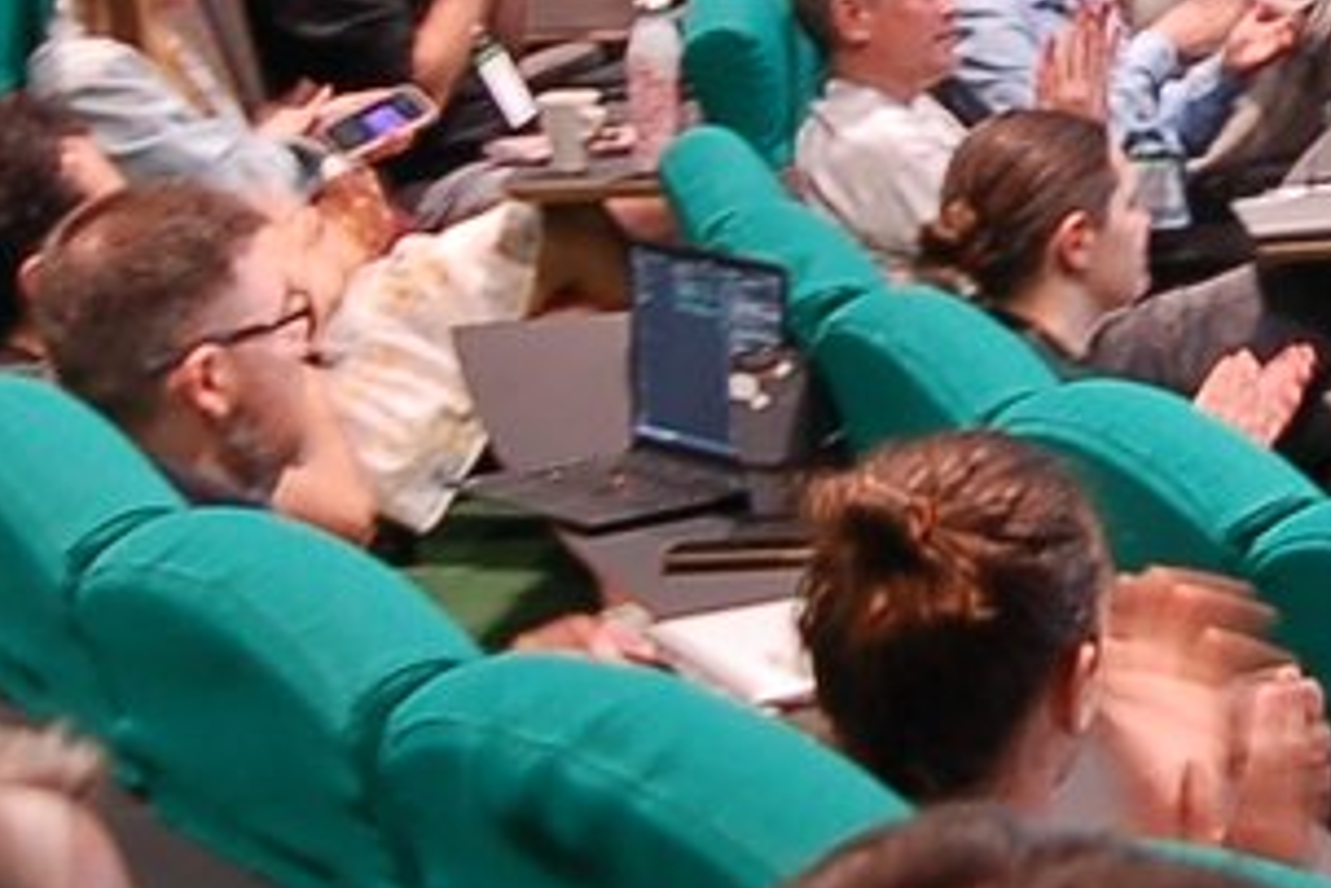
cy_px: 0
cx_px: 1537
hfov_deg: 12.0
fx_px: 6222
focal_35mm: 168
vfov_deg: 8.1
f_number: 2.8
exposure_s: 1/13
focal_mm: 17
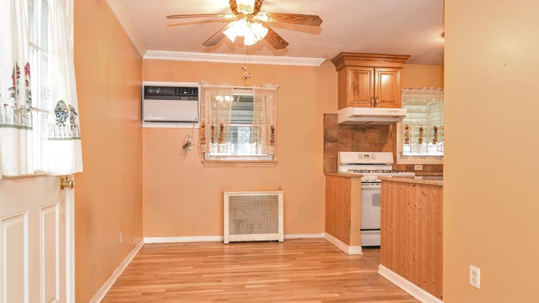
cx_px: 262
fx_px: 372
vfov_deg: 44.3
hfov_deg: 71.9
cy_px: 166
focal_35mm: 26
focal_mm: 24
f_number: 3.5
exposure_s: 1/60
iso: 800
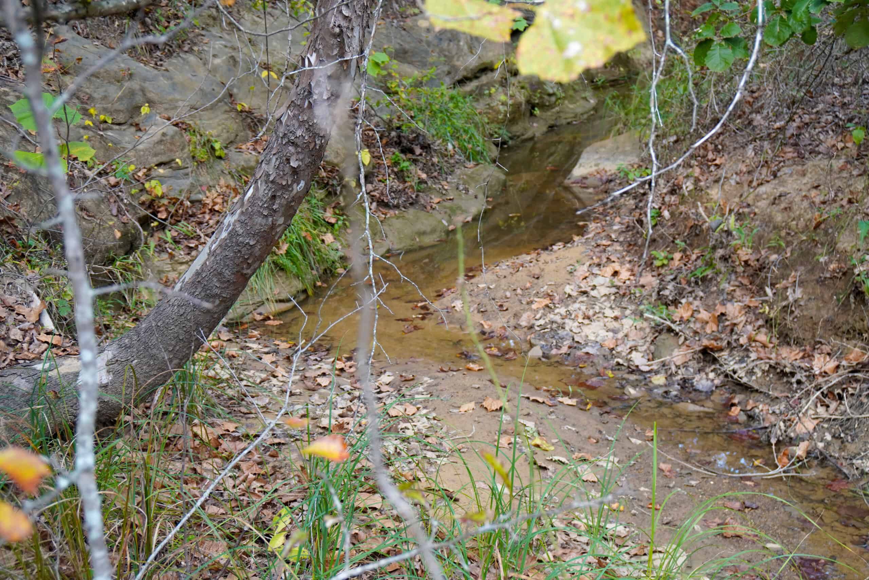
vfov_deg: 26.5
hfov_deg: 38.9
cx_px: 434
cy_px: 290
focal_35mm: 51
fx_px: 1231
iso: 250
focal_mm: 34
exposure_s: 1/160
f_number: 4
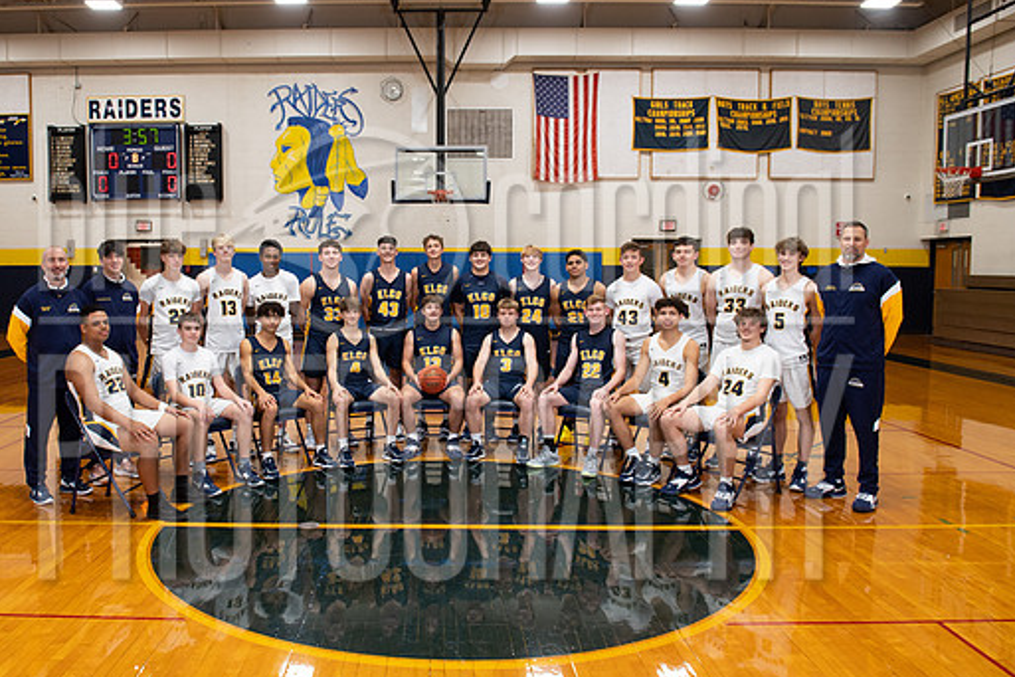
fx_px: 818
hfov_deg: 63.2
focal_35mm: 29
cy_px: 340
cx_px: 417
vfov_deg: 45.0
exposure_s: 1/250
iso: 1000
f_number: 4.5
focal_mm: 24
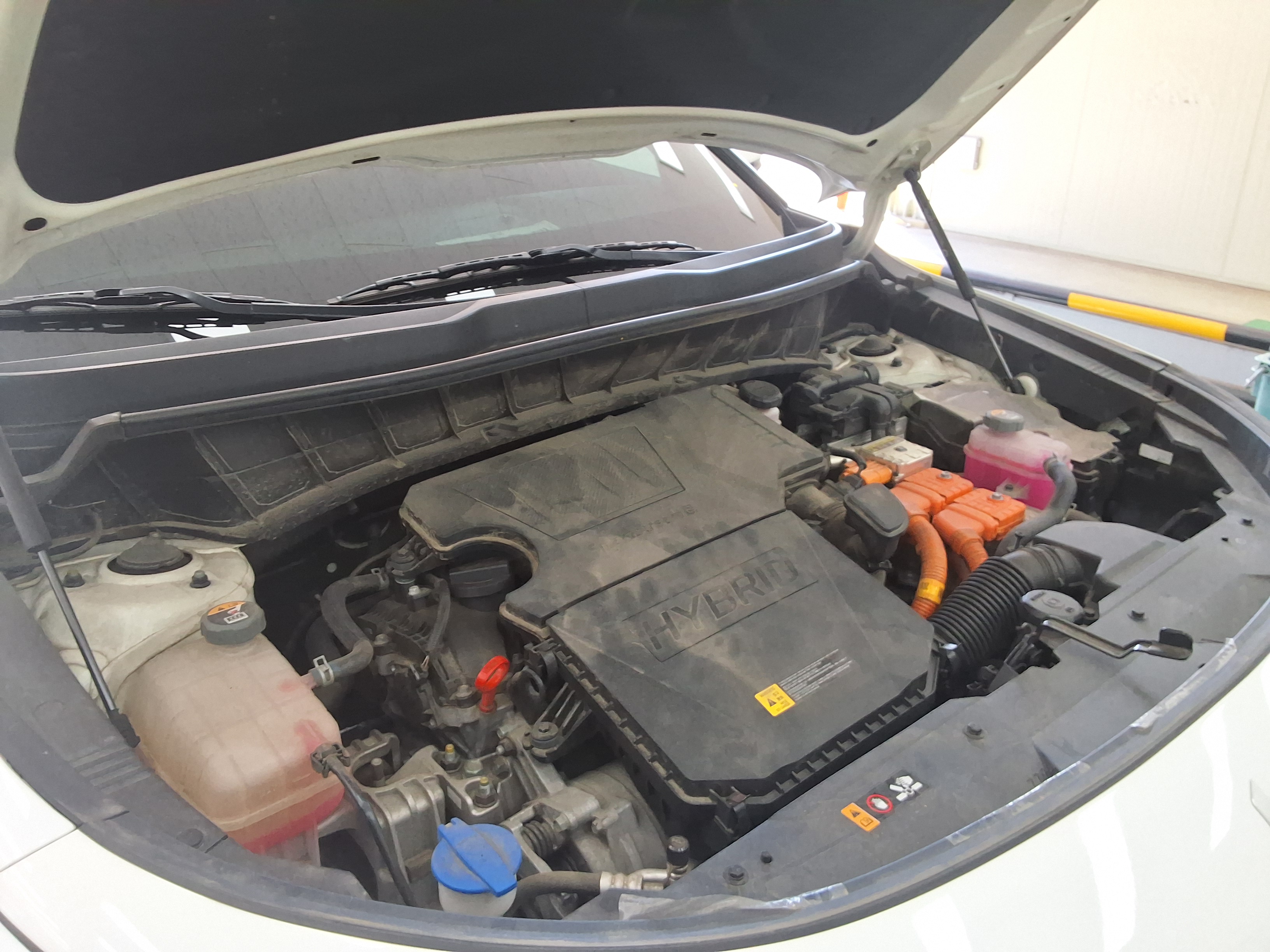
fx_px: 1027
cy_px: 476
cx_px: 635
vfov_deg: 49.7
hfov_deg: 63.4
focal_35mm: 28
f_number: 1.9
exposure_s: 1/120
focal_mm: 2.91
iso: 64
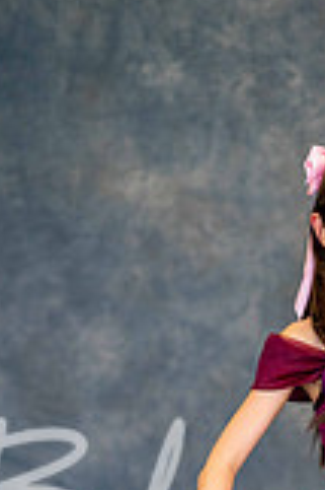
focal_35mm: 238
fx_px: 3230
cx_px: 337
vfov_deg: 8.6
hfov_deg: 5.7
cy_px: 563
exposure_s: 1/200
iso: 500
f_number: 1.4
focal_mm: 85
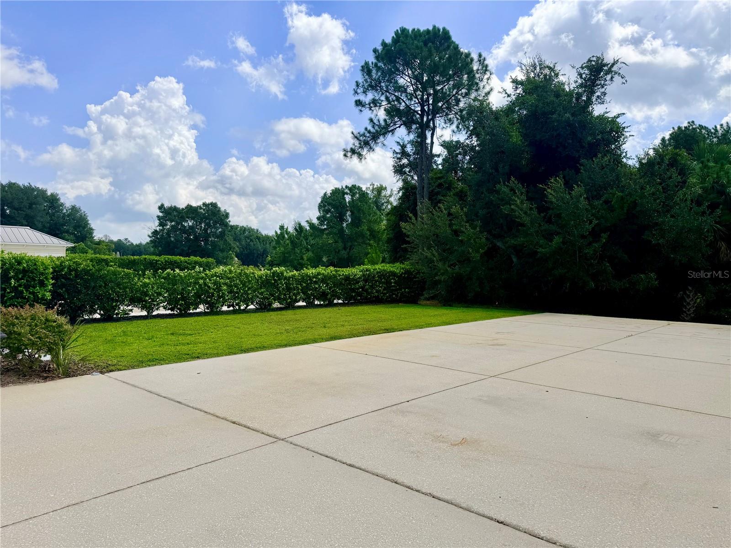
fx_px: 507
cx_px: 366
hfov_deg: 71.6
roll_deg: -0.3
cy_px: 274
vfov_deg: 56.8
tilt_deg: -0.5
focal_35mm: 24
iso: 80
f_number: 1.78
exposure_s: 1/6711
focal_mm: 6.76
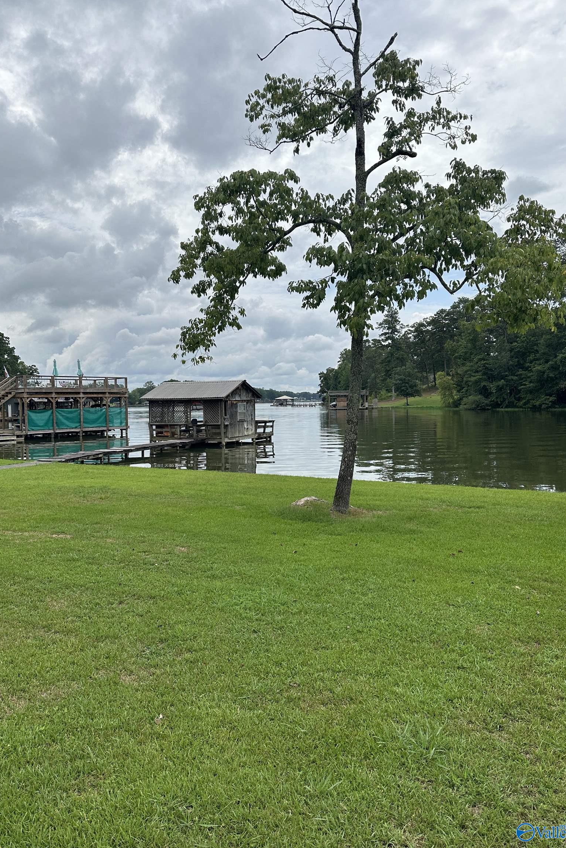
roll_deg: -1.8
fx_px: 589
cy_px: 424
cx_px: 269
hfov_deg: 51.3
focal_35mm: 25
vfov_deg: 71.5
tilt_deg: -8.0
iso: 80
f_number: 1.78
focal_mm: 6.86
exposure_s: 1/5848
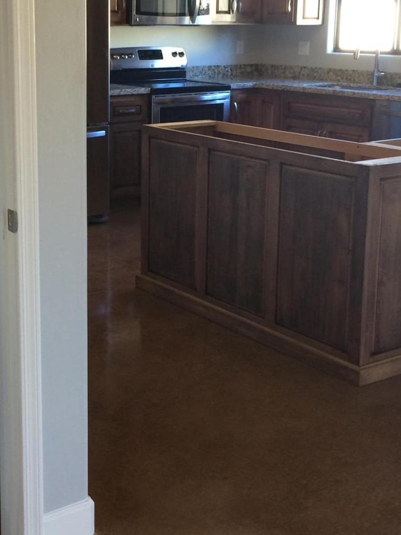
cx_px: 107
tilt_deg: -11.3
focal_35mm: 56
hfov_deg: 25.8
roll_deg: +1.7
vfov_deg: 34.2
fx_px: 865
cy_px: 197
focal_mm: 4.15
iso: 100
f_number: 2.2
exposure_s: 1/30
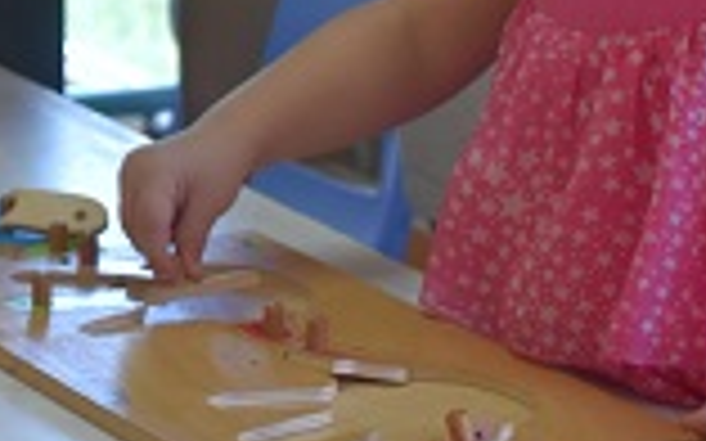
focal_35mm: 187
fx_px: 3597
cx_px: -301
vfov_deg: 6.9
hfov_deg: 10.9
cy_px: -256
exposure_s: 1/80
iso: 400
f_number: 4.5
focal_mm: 30
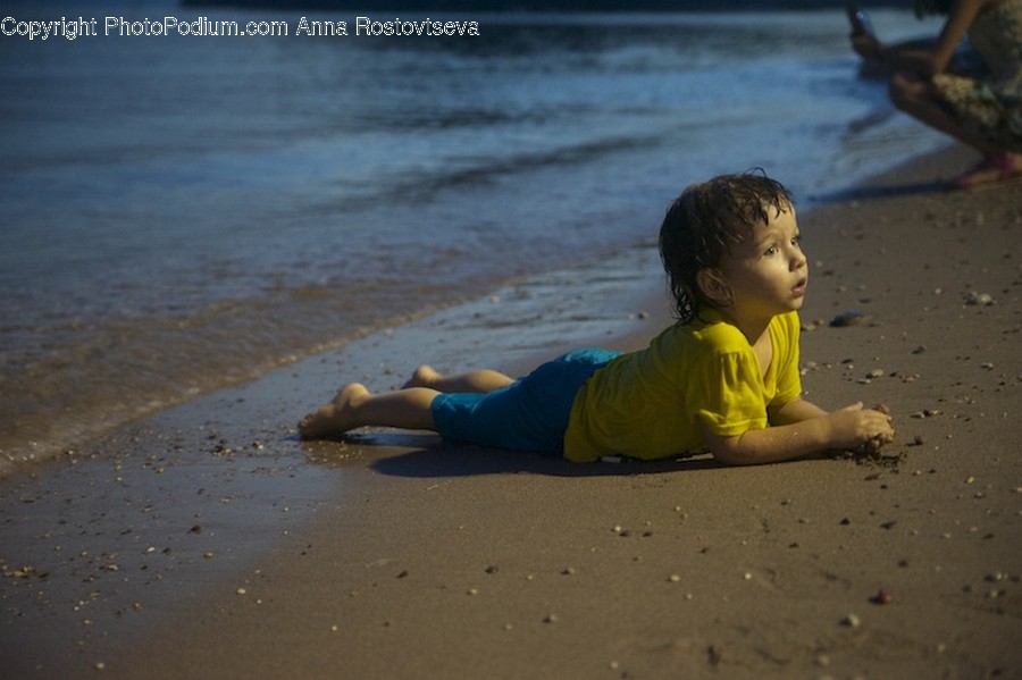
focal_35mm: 55
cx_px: 511
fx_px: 1560
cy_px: 340
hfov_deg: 36.3
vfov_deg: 24.6
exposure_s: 1/50
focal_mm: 55
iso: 6400
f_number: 2.8
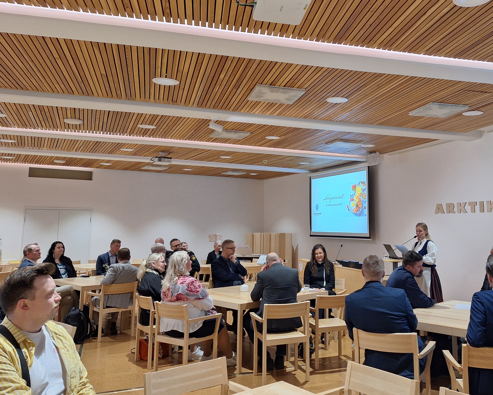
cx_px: 321
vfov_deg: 46.9
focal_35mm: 31
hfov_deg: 56.2
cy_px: 159
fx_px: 452
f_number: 1.8
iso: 200
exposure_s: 1/50
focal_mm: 5.54
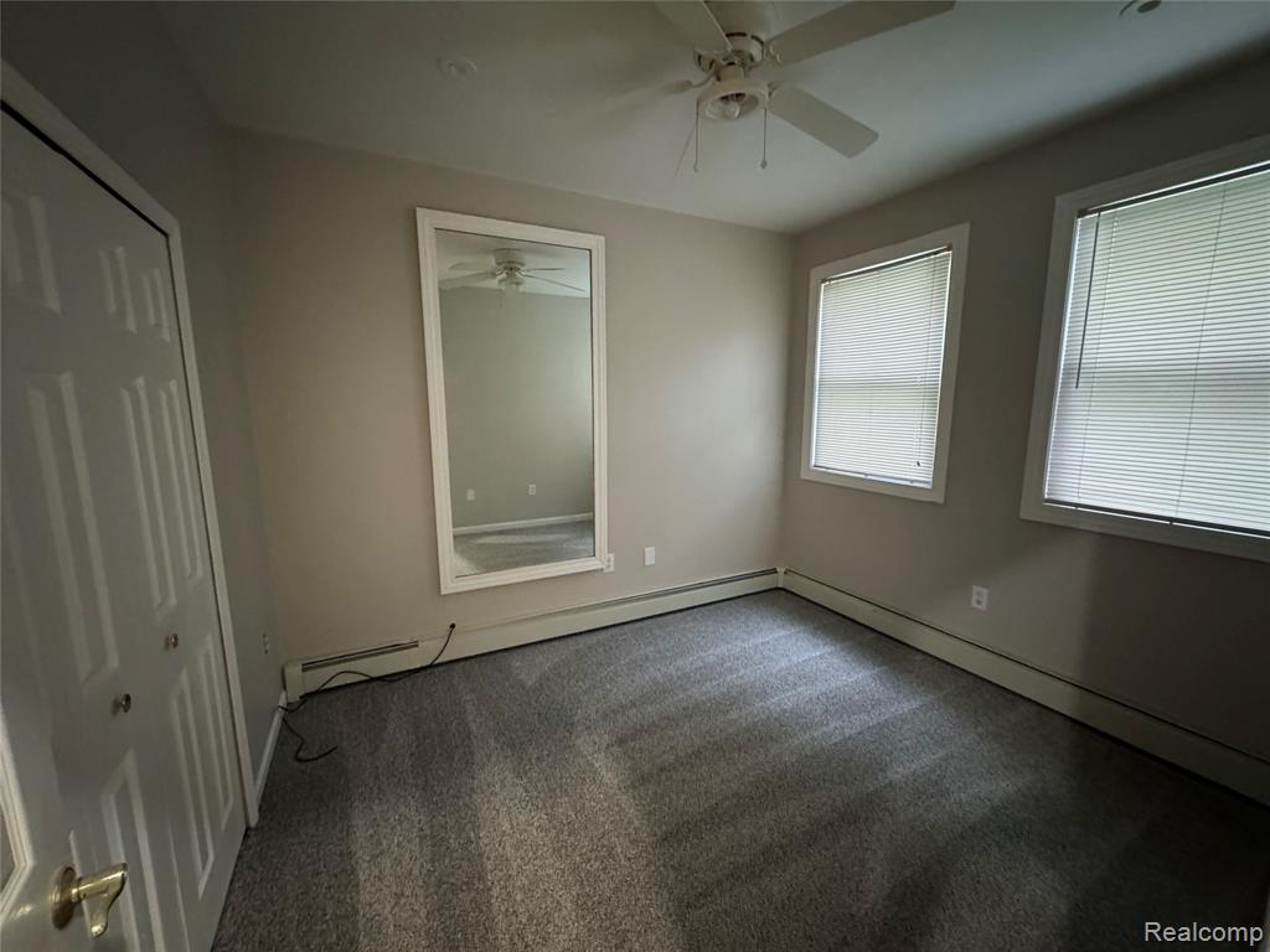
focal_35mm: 14
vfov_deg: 85.7
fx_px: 514
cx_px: 635
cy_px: 476
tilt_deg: -9.2
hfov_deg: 102.1
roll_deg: -0.3
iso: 1250
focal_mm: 2.22
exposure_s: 1/40
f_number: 2.2
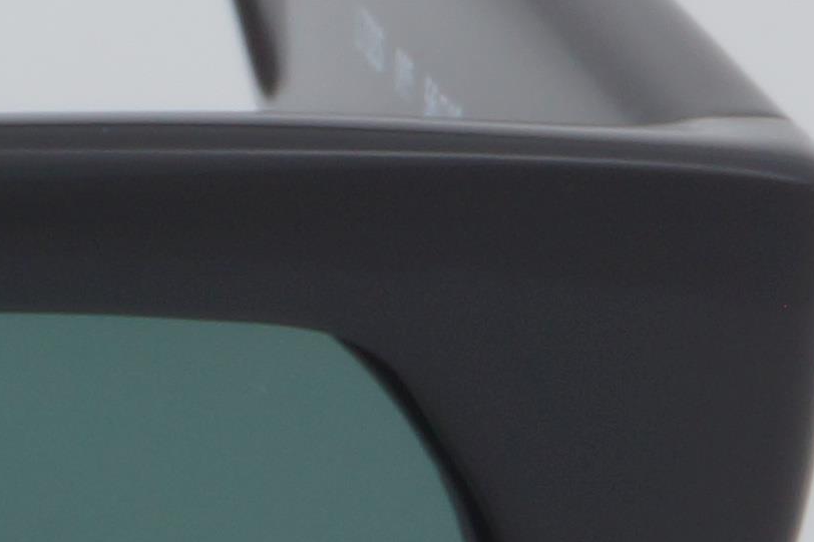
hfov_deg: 3.3
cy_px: 849
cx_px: -2102
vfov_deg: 2.3
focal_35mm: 610
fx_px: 13782
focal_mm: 55
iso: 100
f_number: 32
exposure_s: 1/4
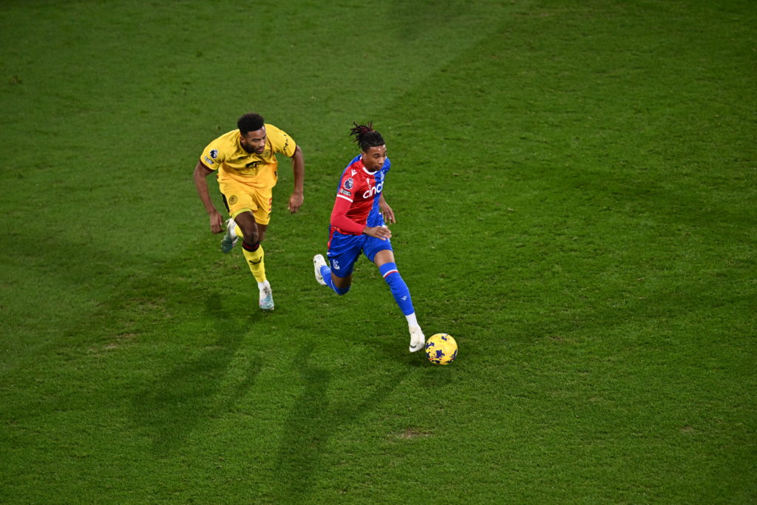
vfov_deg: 3.4
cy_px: 252
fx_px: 8412
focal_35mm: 400
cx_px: 378
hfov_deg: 5.2
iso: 3200
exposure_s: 1/2000
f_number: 3.5
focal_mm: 400
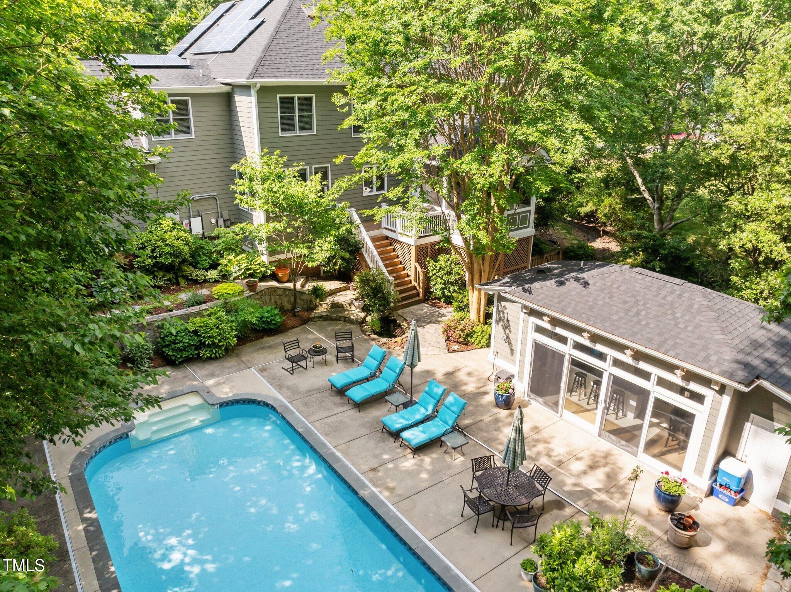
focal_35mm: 24
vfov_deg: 56.8
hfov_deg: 71.6
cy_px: 296
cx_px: 396
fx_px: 548
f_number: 2.8
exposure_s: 1/1250
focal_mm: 12.29
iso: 320
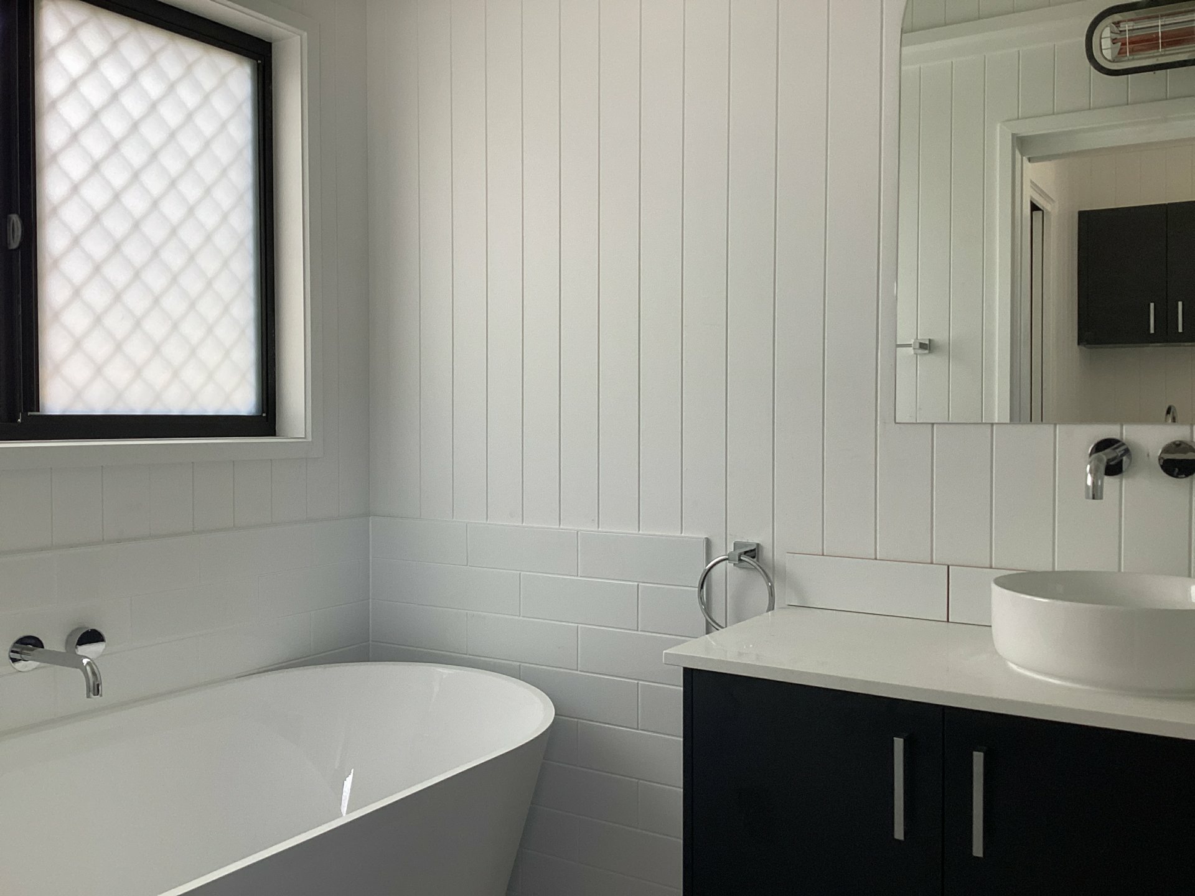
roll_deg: +0.4
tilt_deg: -2.4
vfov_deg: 45.4
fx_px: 1070
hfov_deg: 58.4
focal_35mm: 31
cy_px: 448
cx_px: 598
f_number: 2.4
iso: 50
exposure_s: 1/120
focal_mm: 3.3
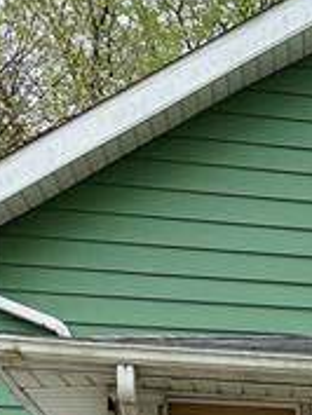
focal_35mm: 104
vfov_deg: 16.0
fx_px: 1248
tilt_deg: -2.6
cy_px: 750
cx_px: 659
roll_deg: +1.4
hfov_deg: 12.3
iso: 100
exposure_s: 1/1901
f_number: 1.78
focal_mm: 6.76
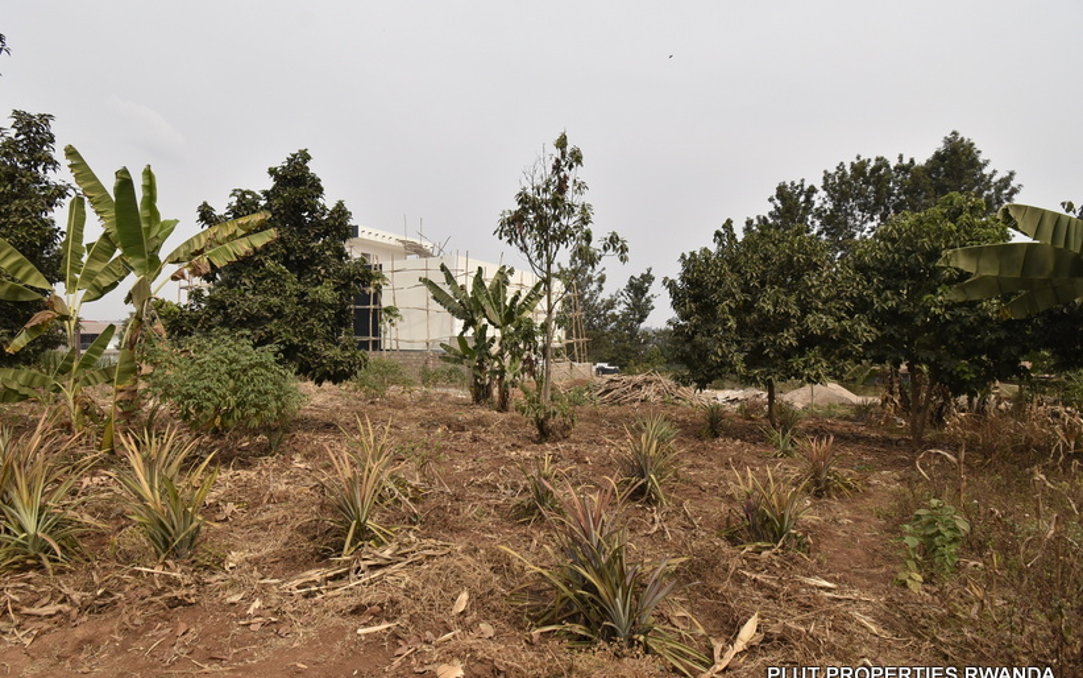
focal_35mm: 16
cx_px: 518
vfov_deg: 71.3
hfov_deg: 97.7
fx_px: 472
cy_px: 332
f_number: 8
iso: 250
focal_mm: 10
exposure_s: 1/640
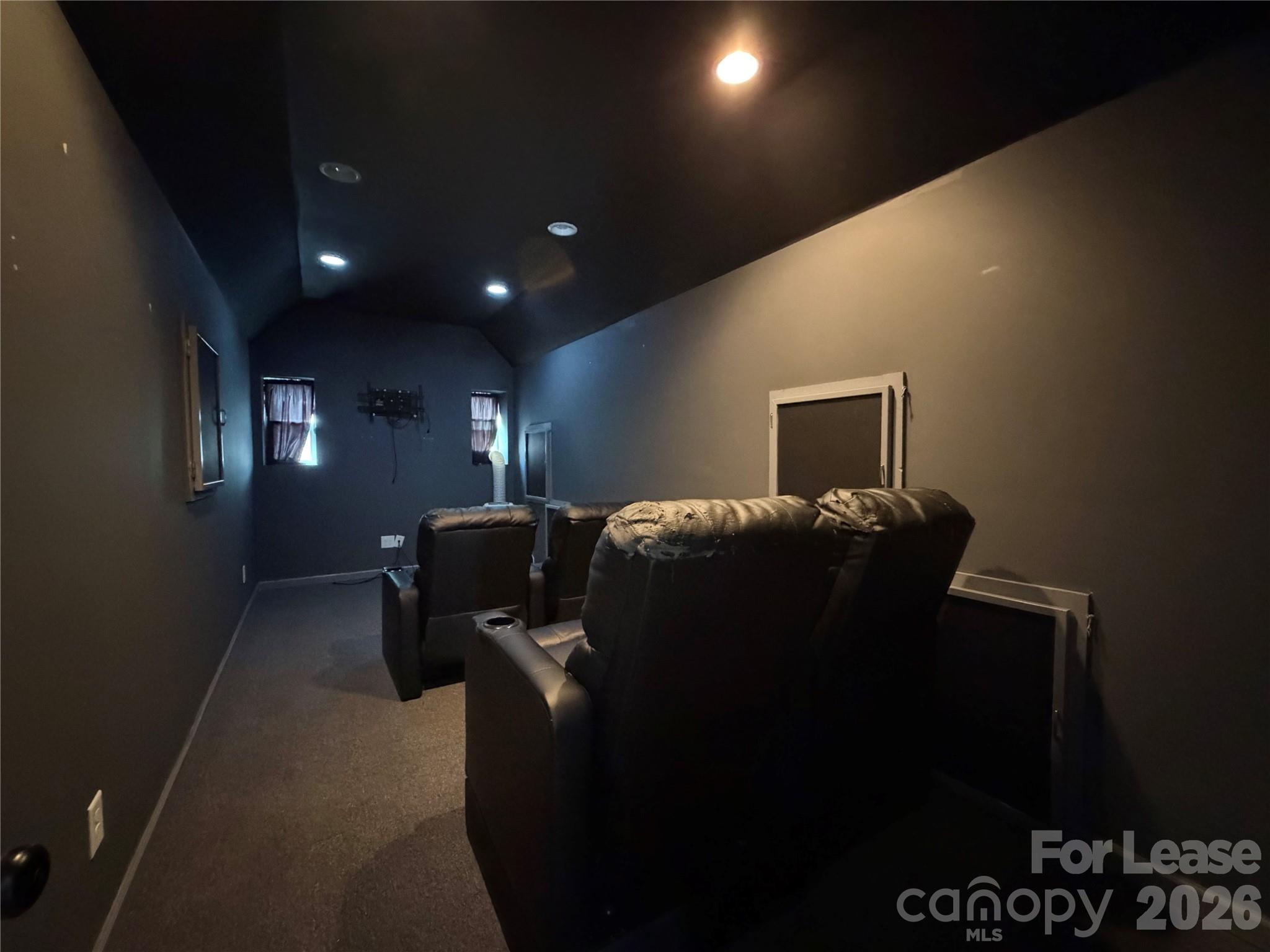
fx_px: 514
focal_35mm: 14
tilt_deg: -1.8
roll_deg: +0.0
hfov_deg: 102.1
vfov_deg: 85.7
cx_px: 635
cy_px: 476
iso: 2500
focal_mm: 2.22
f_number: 2.2
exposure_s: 1/30
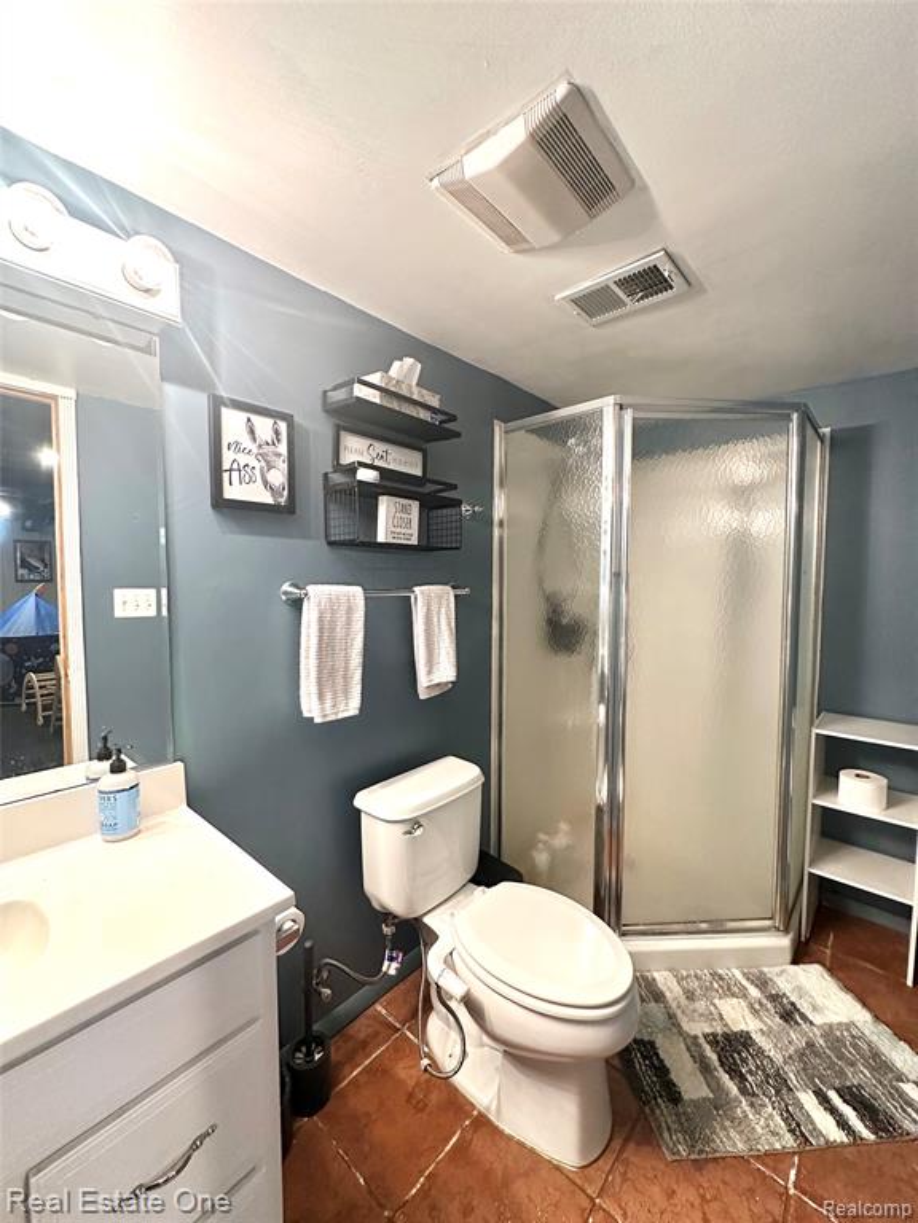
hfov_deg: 85.7
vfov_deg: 102.1
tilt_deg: -2.7
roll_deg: -1.3
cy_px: 612
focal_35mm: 14
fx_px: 495
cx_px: 459
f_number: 2.2
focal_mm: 2.22
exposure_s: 1/60
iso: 640
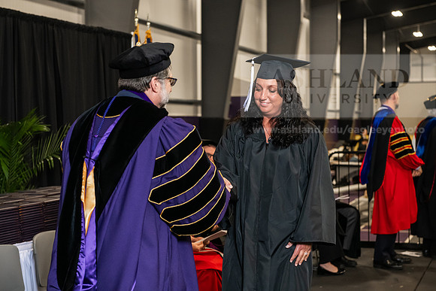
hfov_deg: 28.8
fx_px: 848
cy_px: 146
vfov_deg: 19.5
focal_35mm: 70
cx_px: 218
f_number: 5
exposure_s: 1/200
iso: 2500
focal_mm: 70
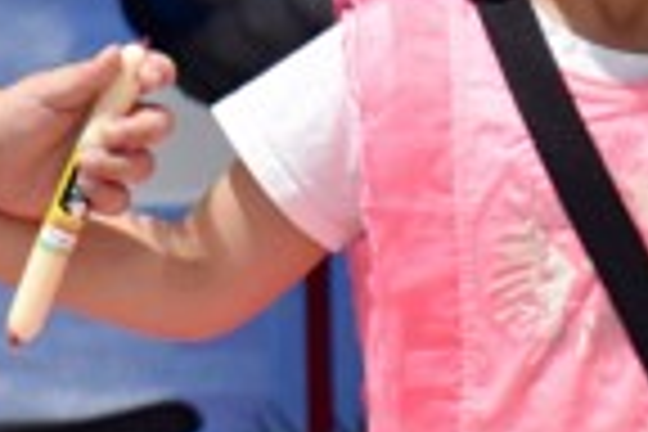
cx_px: -189
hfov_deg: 1.8
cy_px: -194
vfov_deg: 1.2
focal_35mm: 1170
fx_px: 21061
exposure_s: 1/400
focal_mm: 125
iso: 200
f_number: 10
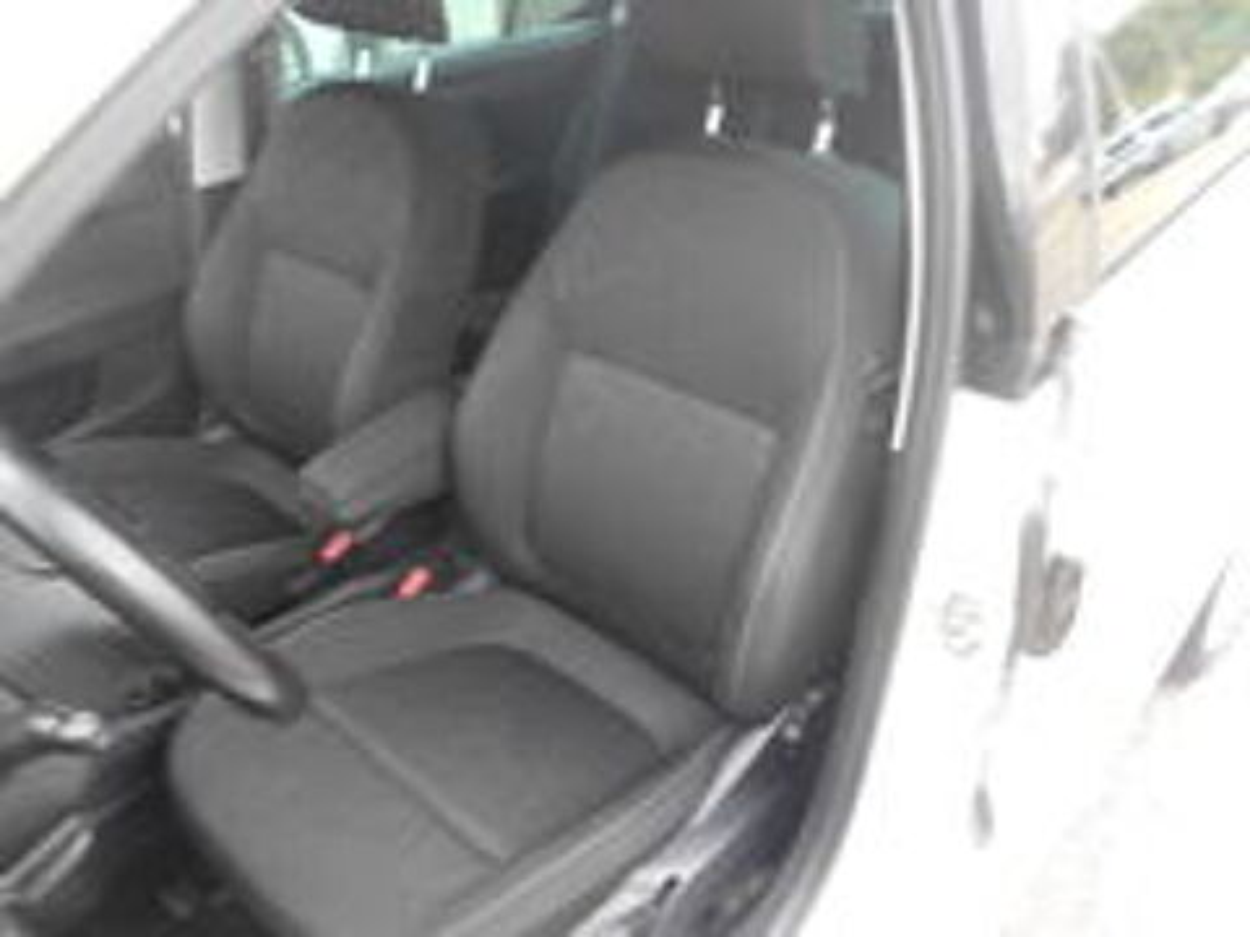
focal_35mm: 26
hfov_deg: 67.3
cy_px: 468
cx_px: 625
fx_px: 939
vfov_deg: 53.1
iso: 80
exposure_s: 1/30
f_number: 3.2
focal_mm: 4.6
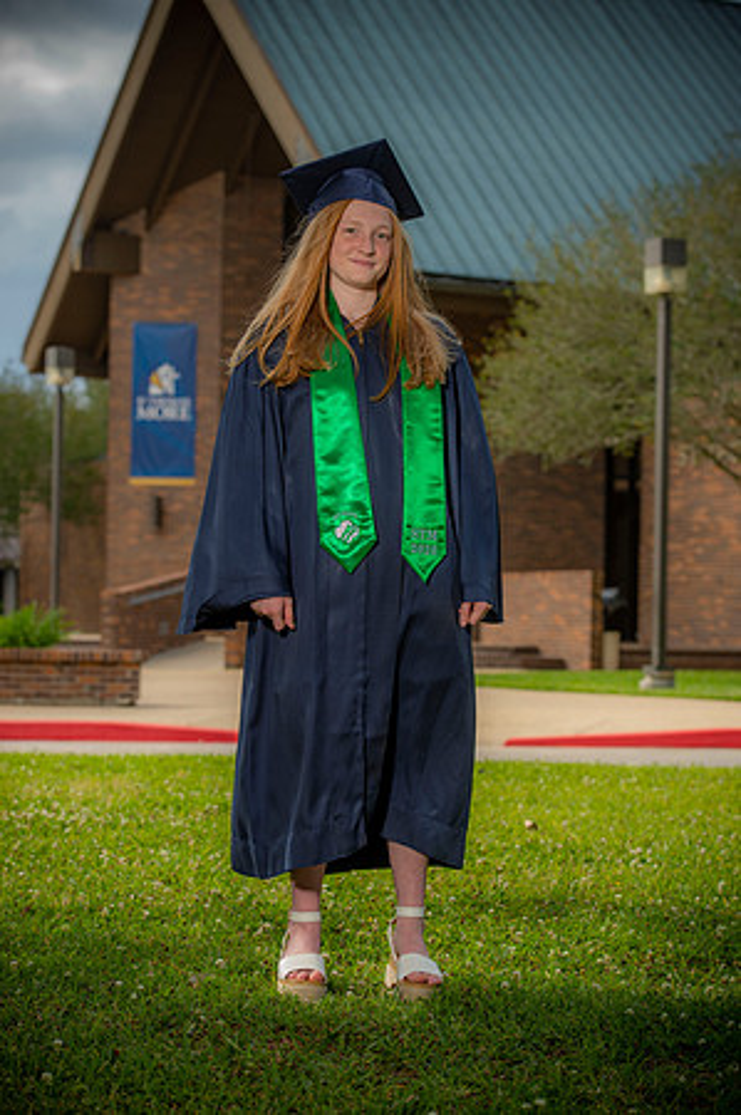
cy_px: 558
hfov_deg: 15.9
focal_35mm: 86
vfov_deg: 23.7
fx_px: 2661
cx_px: 370
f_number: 5.6
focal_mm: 86
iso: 80
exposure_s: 1/250
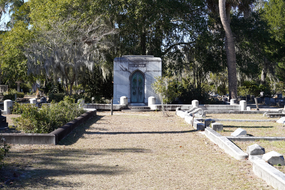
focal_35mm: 60
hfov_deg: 33.4
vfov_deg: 22.6
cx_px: 142
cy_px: 95
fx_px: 475
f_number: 11
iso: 200
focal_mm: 60
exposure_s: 1/100
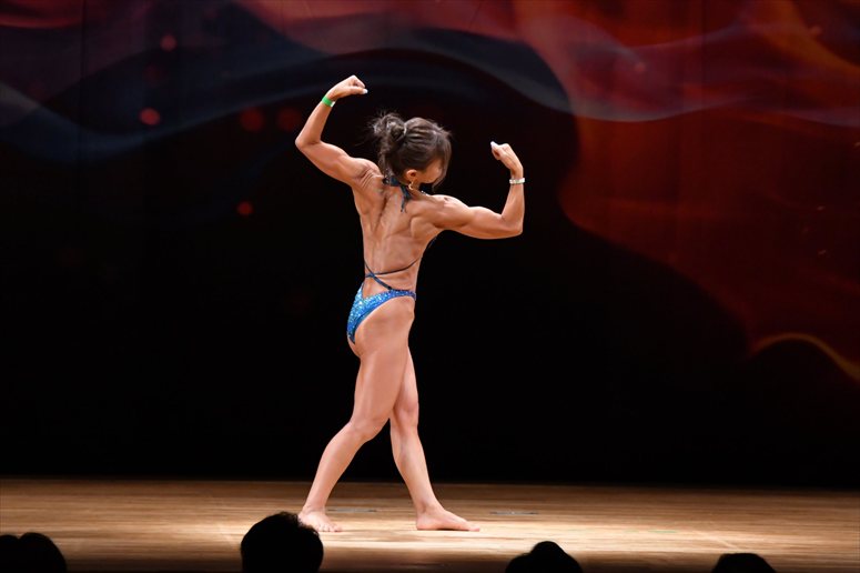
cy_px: 286
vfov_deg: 5.4
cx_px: 430
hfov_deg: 8.1
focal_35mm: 255
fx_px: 6089
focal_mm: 170
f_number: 5.6
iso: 4000
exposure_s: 1/400
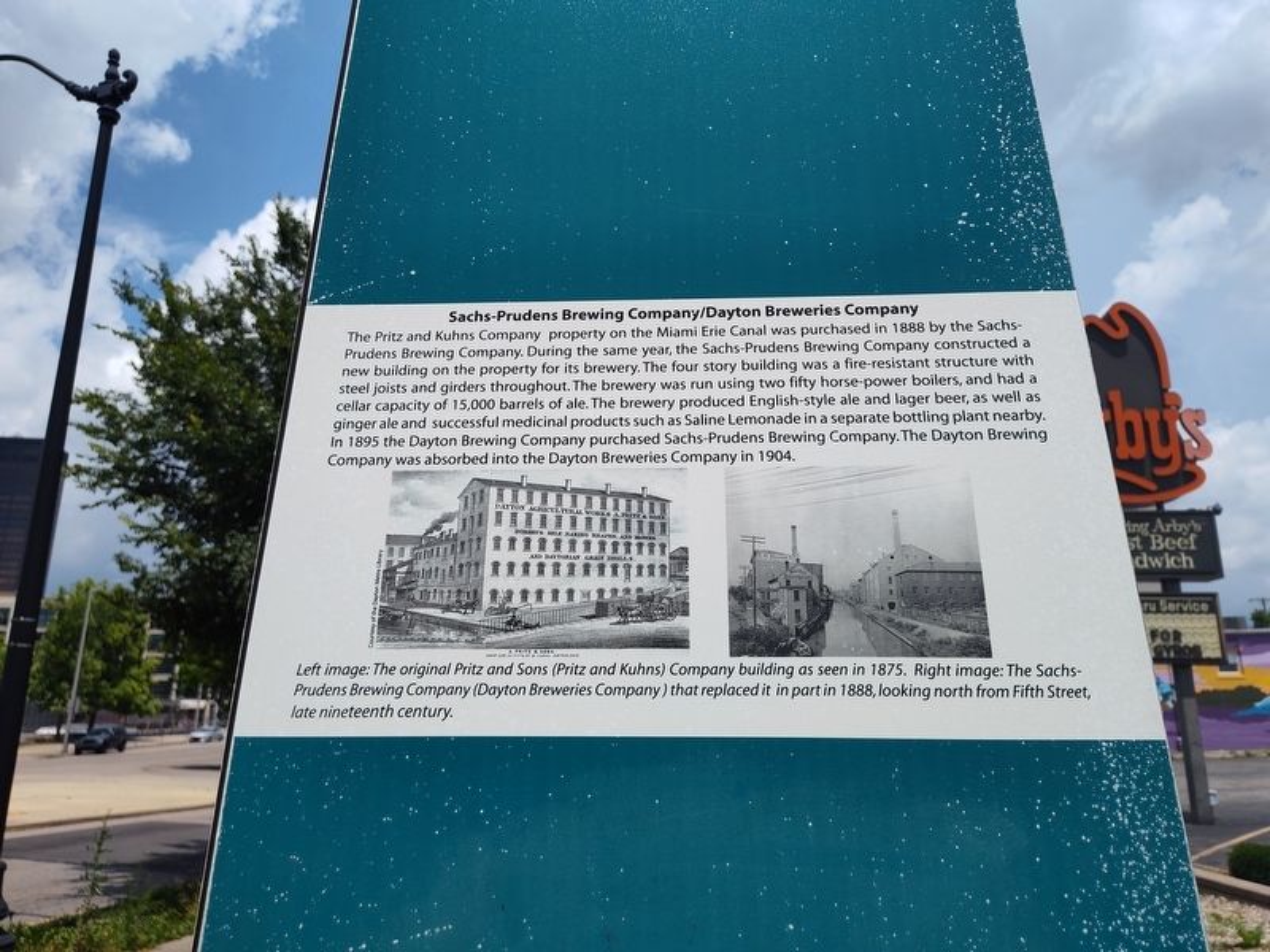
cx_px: 635
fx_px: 844
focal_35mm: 23
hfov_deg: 73.9
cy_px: 476
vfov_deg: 58.9
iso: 100
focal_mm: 5.56
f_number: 1.8
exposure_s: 1/2281
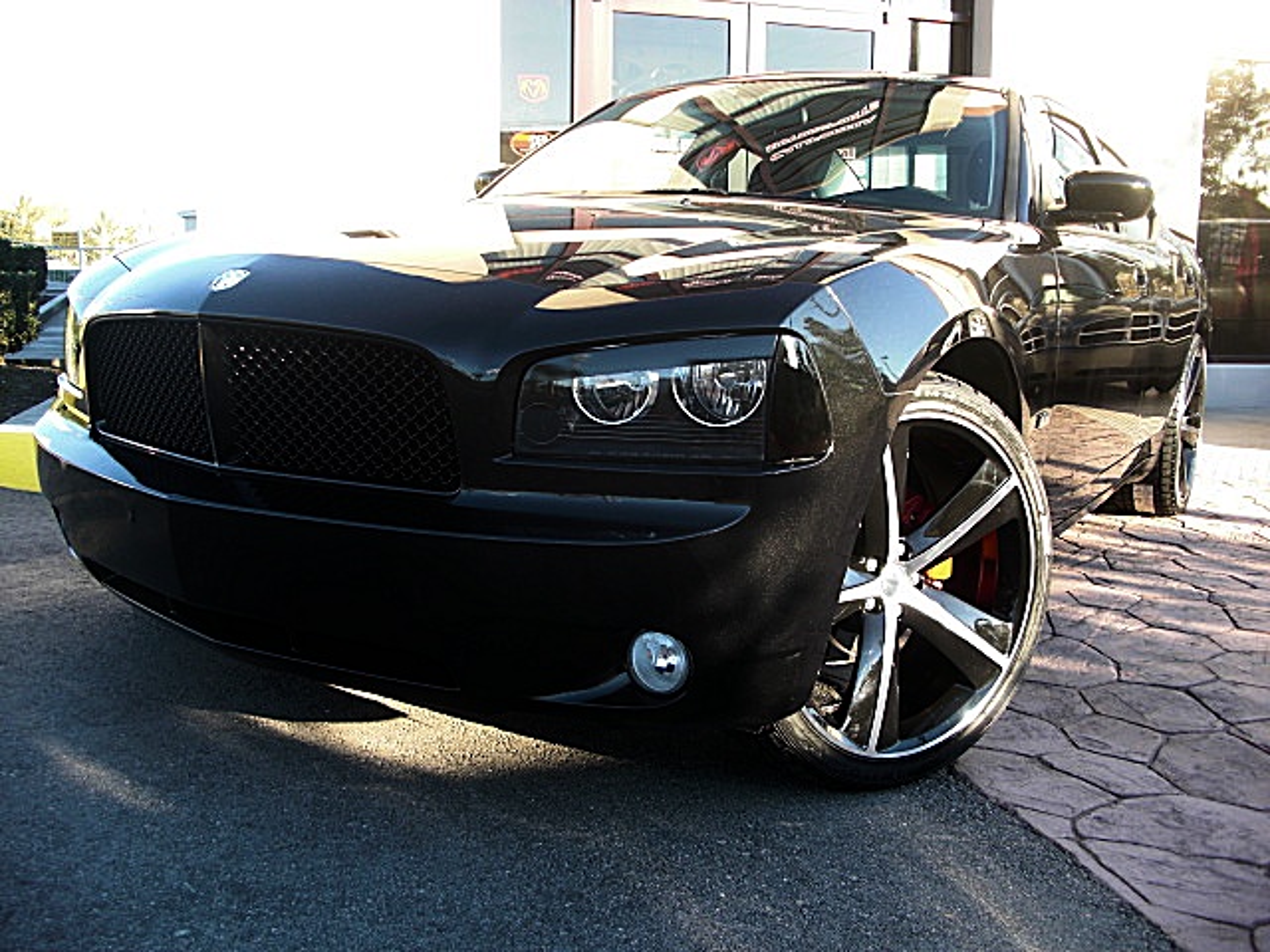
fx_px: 1321
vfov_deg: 39.7
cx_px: 635
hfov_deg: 51.4
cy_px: 476
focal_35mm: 36
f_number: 2.8
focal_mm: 6.3
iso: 50
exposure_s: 1/100
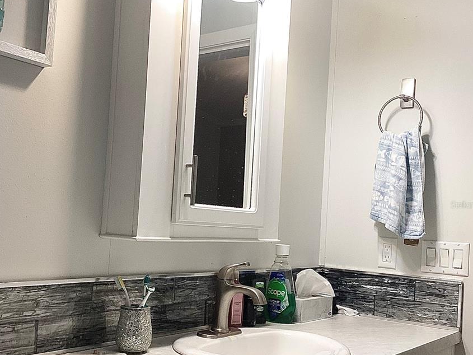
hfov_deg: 42.9
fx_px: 601
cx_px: 238
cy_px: 204
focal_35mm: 44
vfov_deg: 32.8
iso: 80
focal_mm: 3.3
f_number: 2.4
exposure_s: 1/60
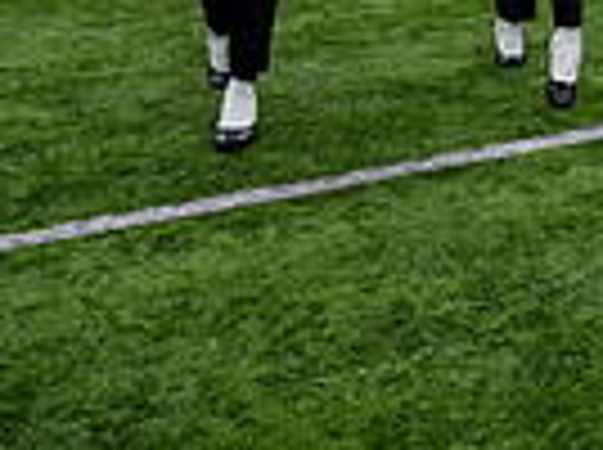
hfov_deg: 19.1
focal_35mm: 100
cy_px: -290
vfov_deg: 13.6
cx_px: 621
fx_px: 1739
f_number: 2.8
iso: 125
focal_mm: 24
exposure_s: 1/500
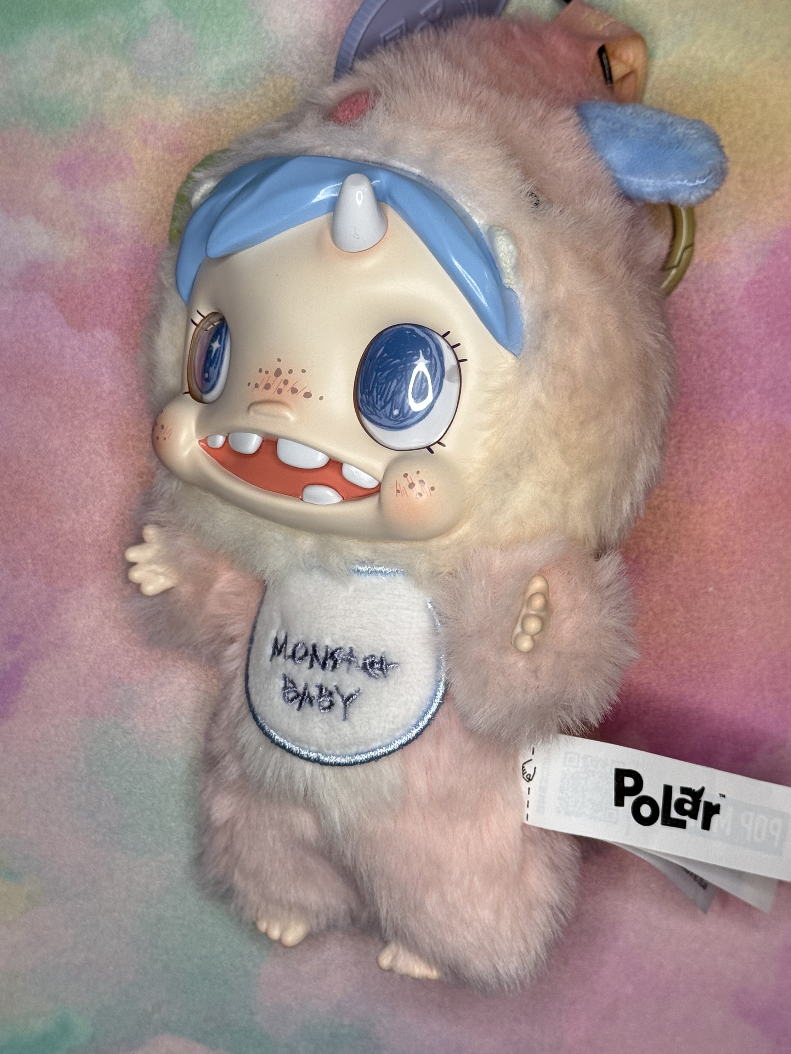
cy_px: 502
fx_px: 1980
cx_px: 390
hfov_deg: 22.6
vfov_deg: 29.8
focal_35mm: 65
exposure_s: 1/475
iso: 64
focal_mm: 6.76
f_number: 1.78
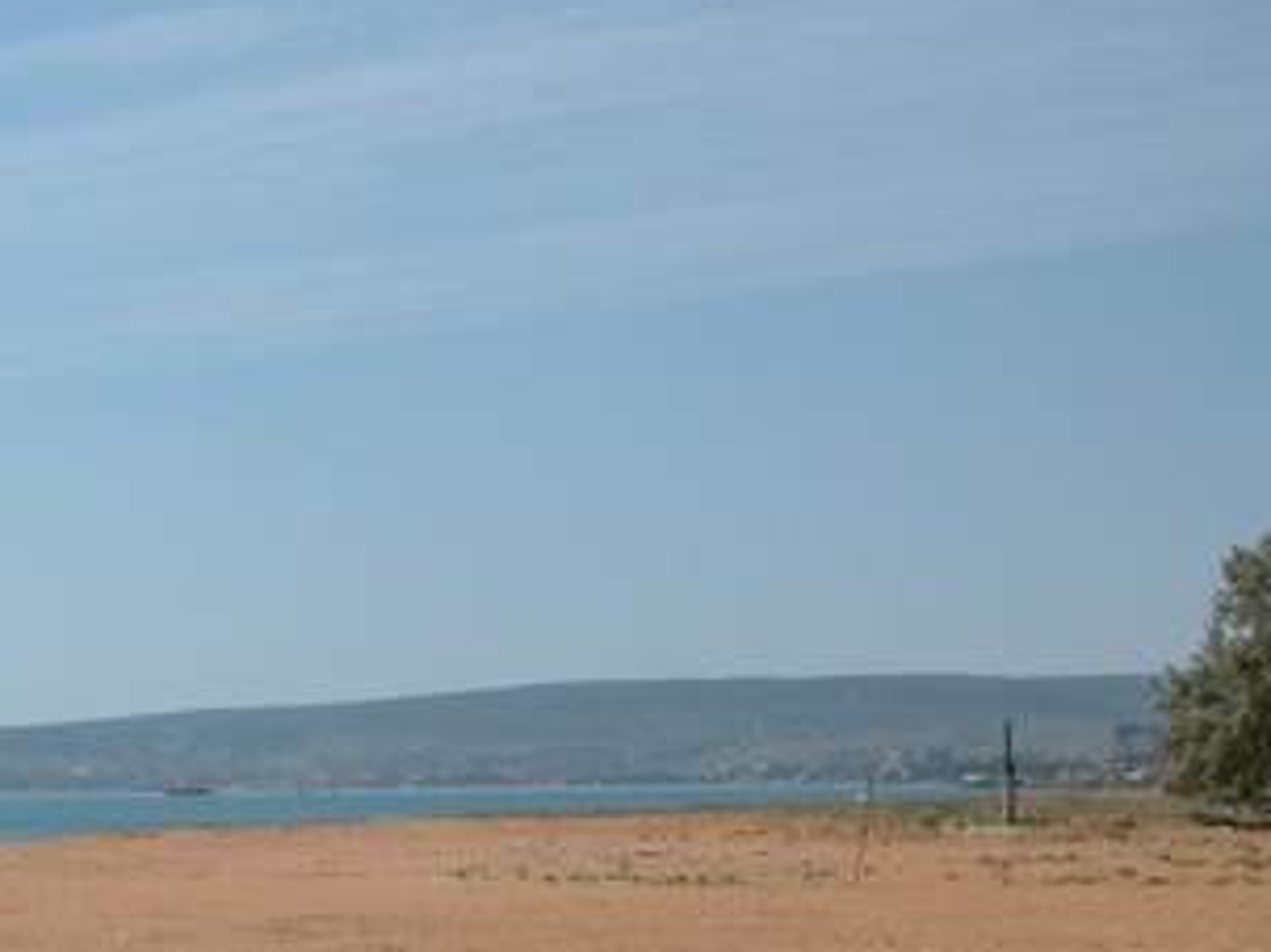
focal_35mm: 74
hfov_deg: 24.9
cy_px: 847
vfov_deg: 19.5
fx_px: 2716
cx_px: -38
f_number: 8
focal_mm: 8.9
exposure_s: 1/435
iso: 100
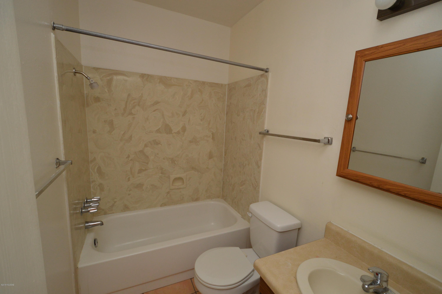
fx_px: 184
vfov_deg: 77.2
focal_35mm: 15
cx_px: 221
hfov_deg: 100.4
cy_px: 147
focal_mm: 10
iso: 900
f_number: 3.5
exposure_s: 1/60
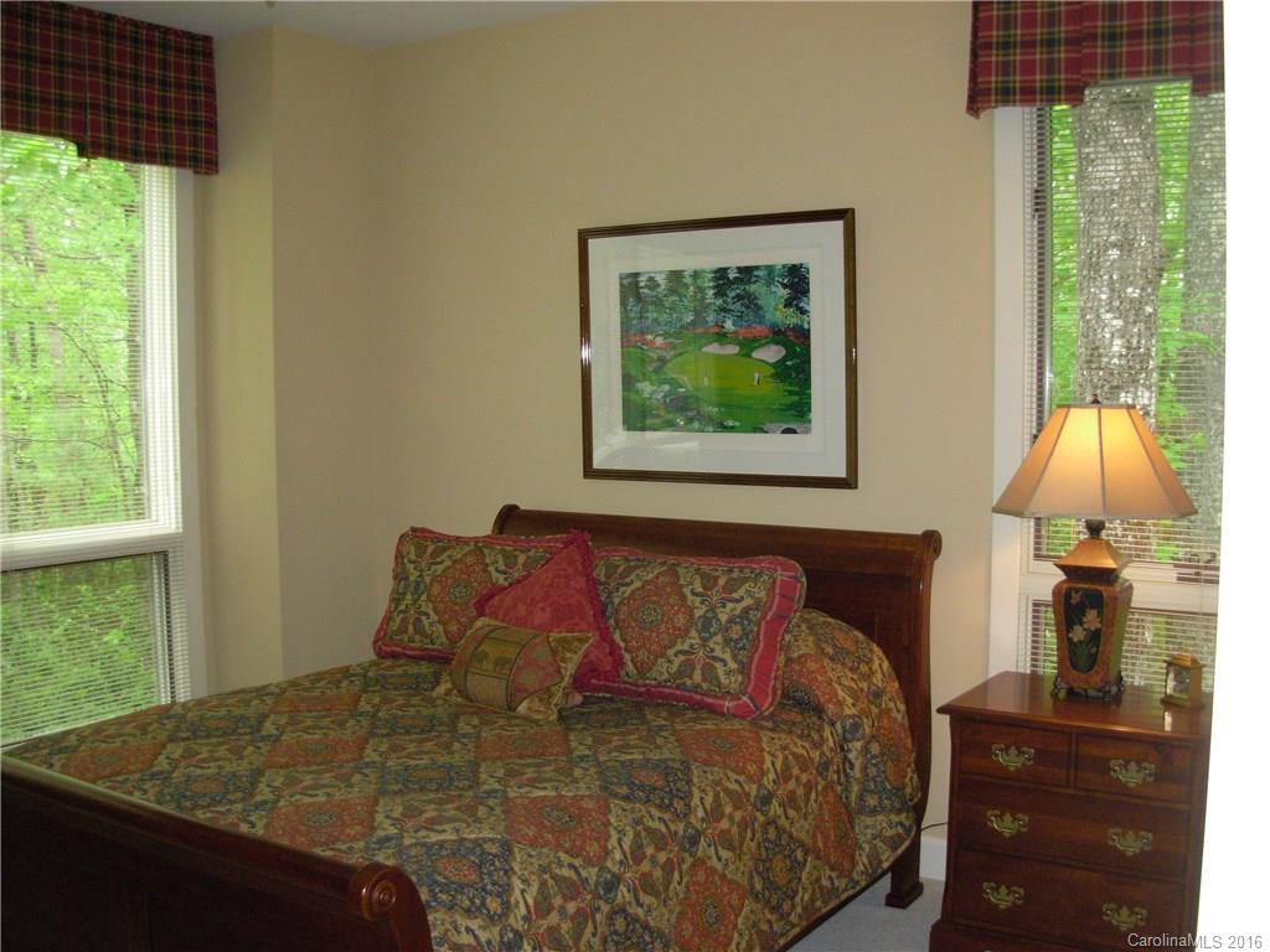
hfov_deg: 49.0
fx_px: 1394
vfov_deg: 37.7
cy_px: 476
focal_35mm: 38
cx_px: 635
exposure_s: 1/78.3
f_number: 2.9
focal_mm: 6.3
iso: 274
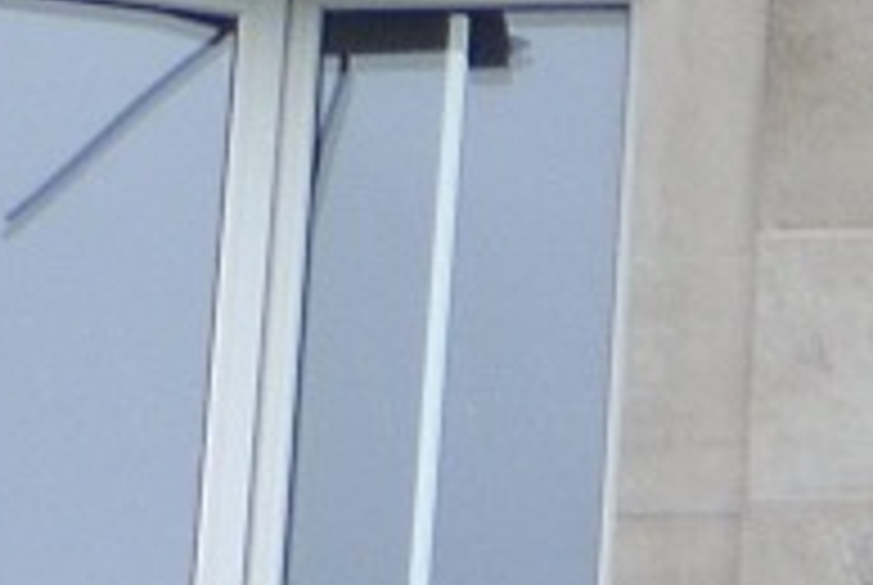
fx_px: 18798
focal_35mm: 774
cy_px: -1544
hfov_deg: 2.7
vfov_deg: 1.8
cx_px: -207
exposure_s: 1/130
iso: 64
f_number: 5.2
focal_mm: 18.6
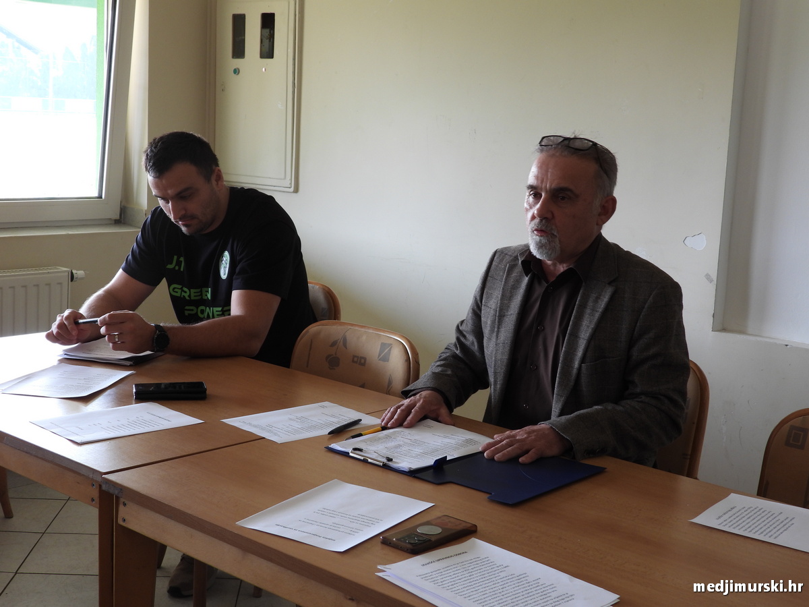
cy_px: 304
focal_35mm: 50
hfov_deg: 38.2
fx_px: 1169
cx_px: 404
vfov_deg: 29.1
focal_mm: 9
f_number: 3.2
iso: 125
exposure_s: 1/30
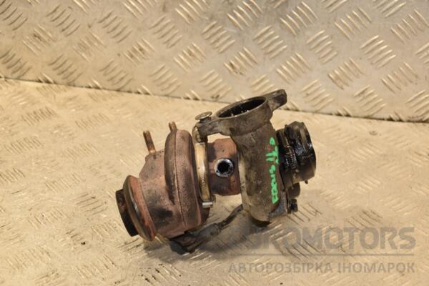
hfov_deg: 26.0
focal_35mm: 78
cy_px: 143
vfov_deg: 17.5
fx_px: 929
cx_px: 214
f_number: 5
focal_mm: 52
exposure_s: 1/125
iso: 800
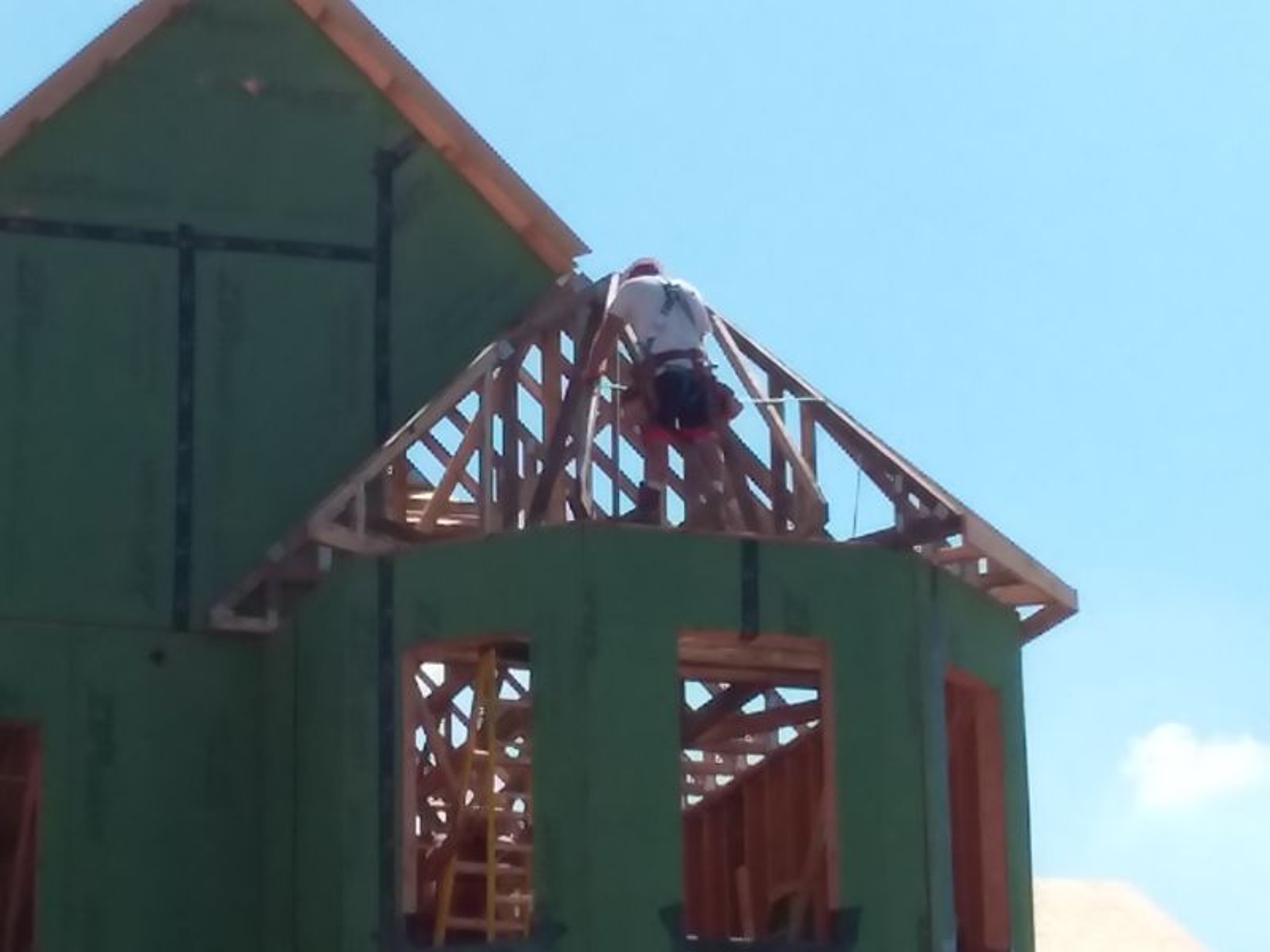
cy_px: 476
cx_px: 635
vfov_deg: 48.2
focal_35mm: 29
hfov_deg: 61.7
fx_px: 1064
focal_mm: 2.47
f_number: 1.9
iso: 40
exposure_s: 1/1570
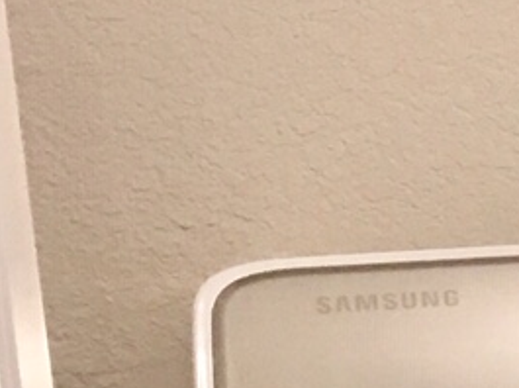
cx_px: 1657
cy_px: 674
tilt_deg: -10.5
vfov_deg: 6.6
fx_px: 3309
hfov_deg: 7.6
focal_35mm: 221
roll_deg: +1.6
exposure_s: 1/15
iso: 50
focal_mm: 4.15
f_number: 2.2
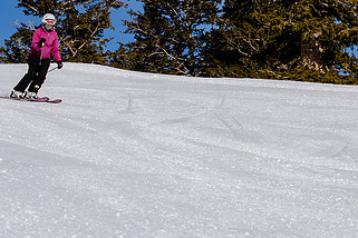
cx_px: 205
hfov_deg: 10.3
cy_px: 26
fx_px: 1989
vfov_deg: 6.9
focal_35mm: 200
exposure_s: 1/1000
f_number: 8
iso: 160
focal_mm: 55
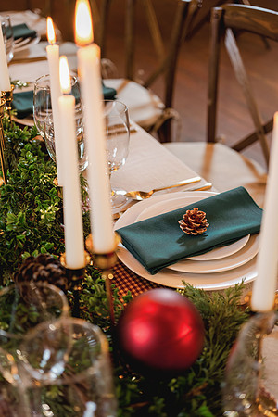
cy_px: 208
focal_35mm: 50
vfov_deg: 39.6
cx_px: 139
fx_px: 579
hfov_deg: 27.0
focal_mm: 50
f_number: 3.5
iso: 400
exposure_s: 1/40
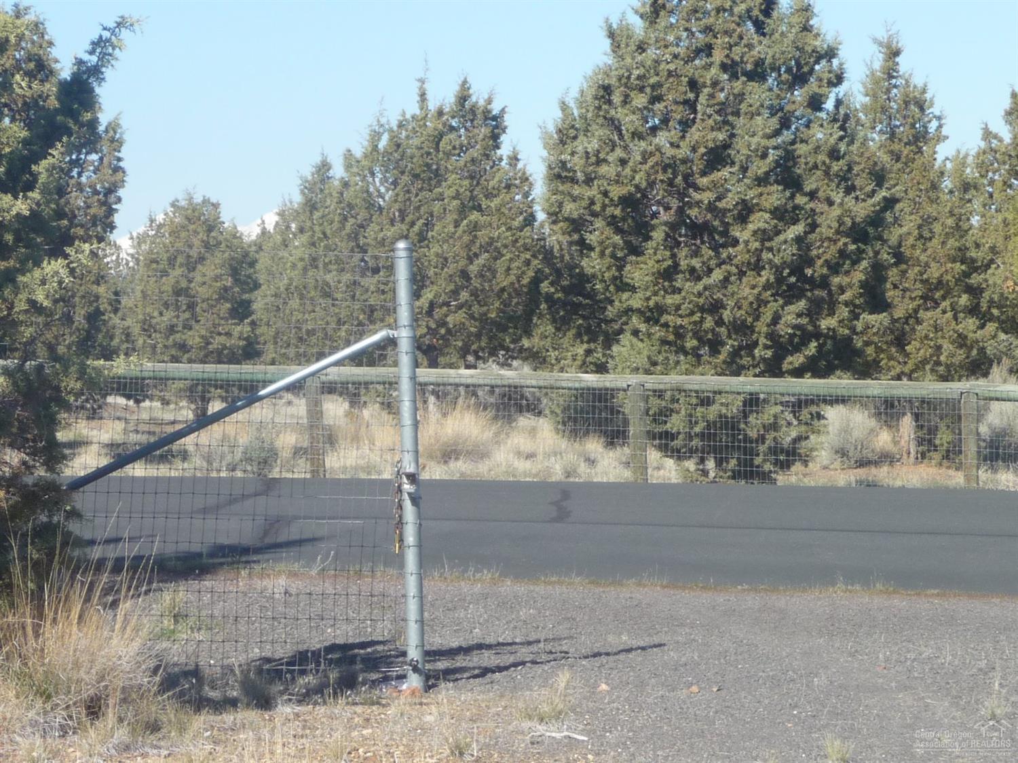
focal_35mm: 149
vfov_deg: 10.0
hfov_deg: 13.3
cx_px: 509
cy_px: 382
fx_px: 4380
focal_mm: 15.2
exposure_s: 1/500
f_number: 4.7
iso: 100
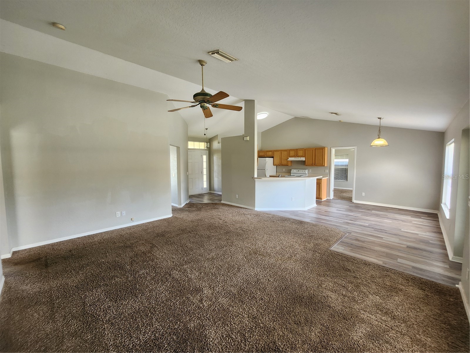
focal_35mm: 13
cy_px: 176
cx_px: 235
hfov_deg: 106.2
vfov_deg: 89.9
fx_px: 177
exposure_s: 1/60
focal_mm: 2.2
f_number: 2.2
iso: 200
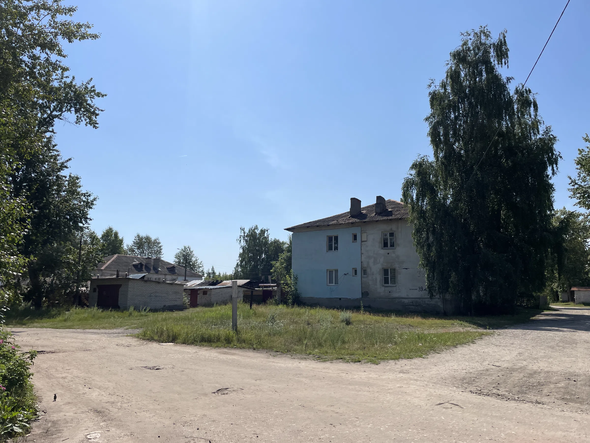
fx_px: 443
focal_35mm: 26
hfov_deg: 67.3
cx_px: 295
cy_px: 222
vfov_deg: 53.1
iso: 32
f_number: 1.6
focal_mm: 4.2
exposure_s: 1/7813
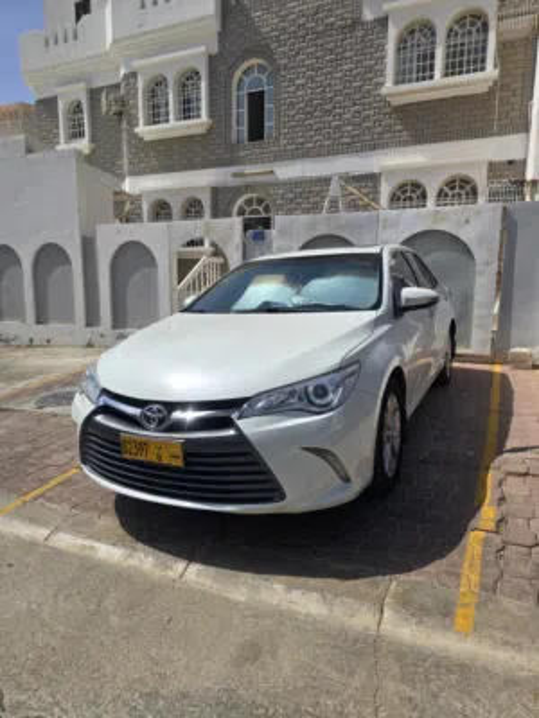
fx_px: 478
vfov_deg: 73.9
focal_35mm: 23
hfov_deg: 58.9
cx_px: 270
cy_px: 359
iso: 12
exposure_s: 1/1425
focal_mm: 6.3
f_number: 1.7
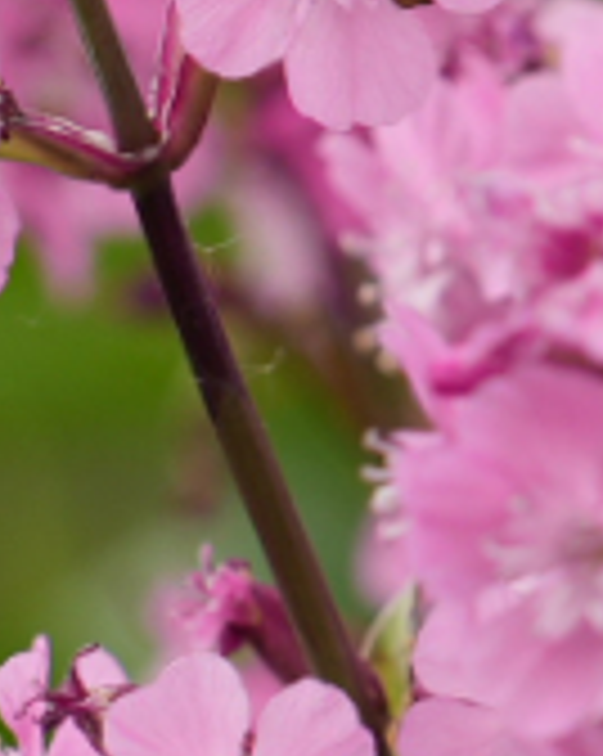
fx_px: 11264
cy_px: 230
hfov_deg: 3.1
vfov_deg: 3.8
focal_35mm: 504
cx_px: 963
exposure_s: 1/250
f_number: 4.5
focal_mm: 75
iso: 200
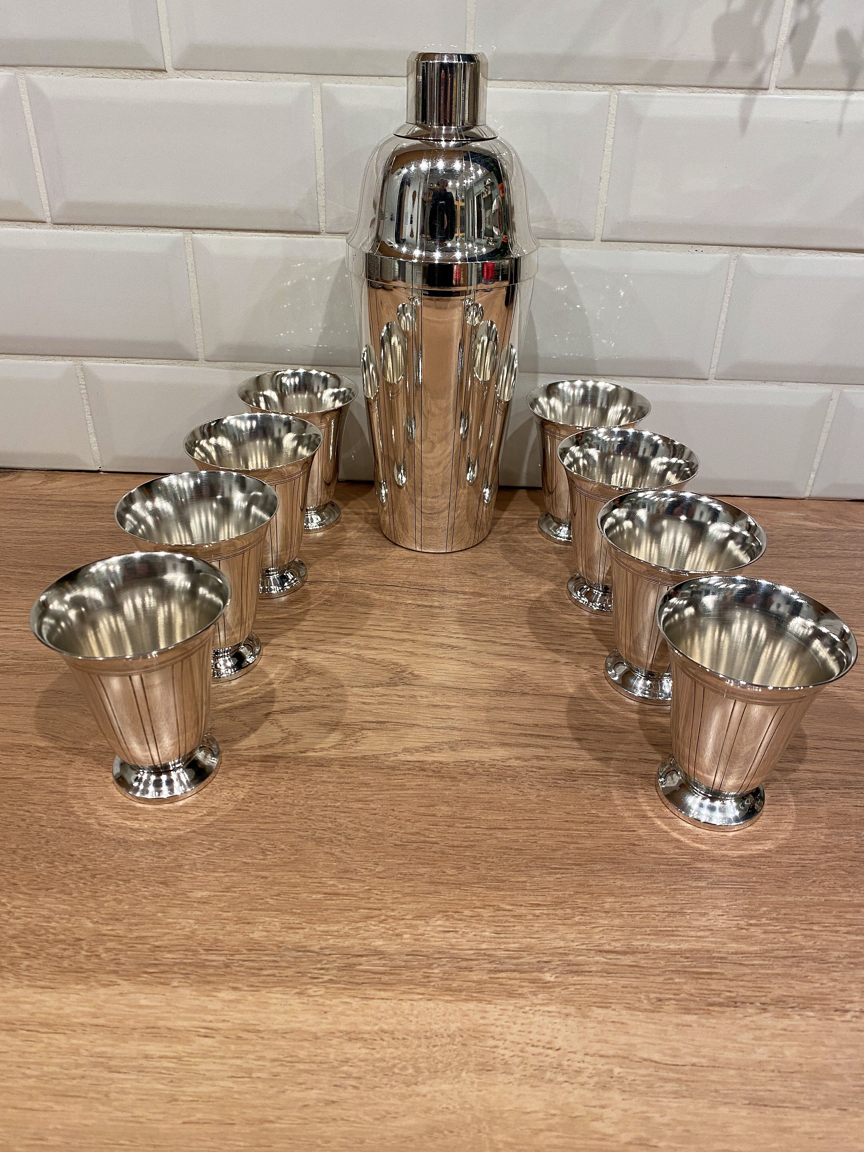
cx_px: 432
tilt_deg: -31.8
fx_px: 865
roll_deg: -1.1
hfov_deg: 53.1
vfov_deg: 67.3
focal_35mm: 26
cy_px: 576
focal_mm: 4.25
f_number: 1.8
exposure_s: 1/50
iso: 80
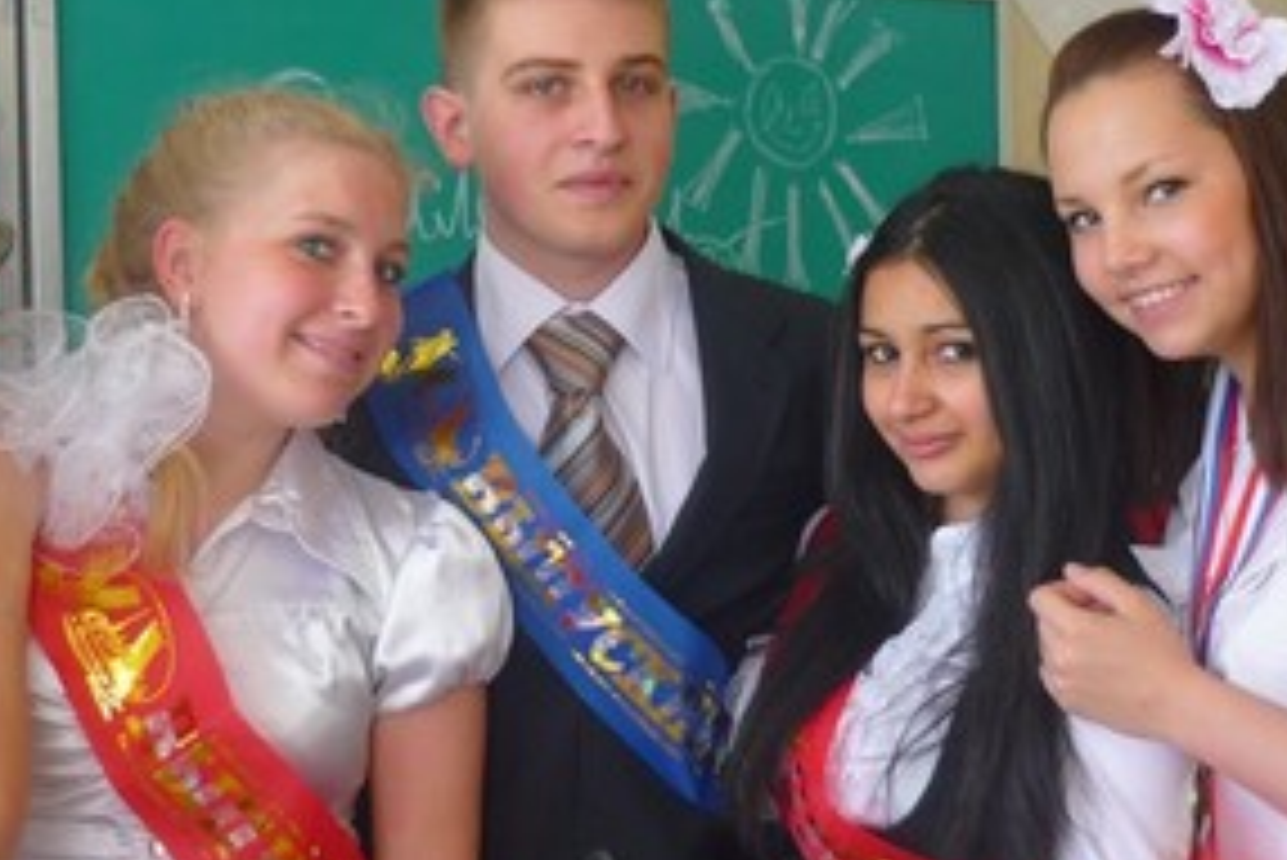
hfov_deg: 33.4
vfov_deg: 22.6
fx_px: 2146
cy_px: 401
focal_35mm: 60
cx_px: 580
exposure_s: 1/40
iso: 100
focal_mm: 5.5
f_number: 2.8
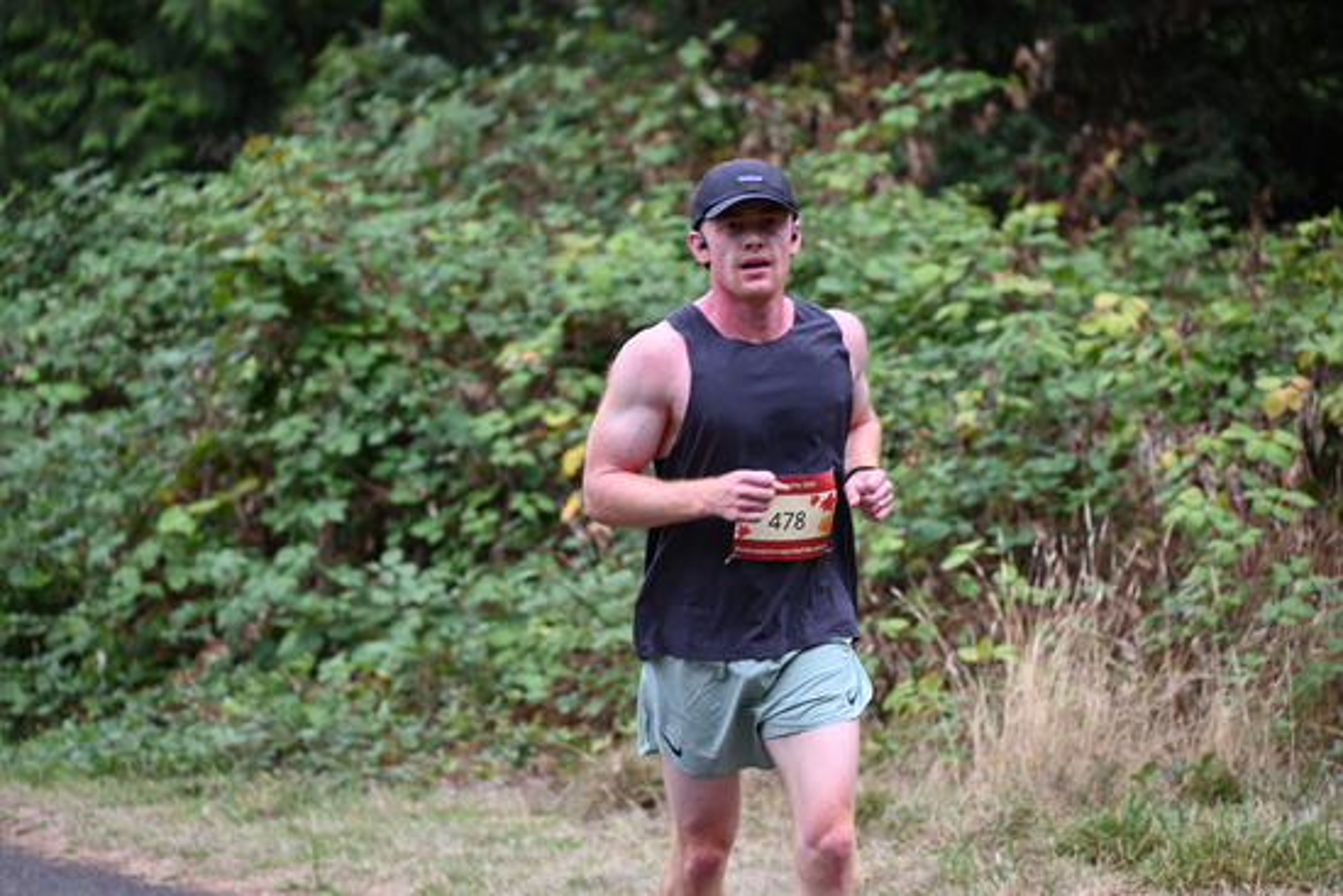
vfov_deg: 6.9
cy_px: 448
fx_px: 7463
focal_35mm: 200
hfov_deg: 10.3
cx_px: 672
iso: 720
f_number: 6.3
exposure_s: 1/250
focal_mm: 200
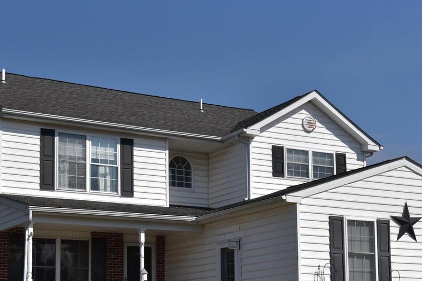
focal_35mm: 73
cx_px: 193
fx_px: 856
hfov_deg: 27.7
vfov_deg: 18.4
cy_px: 241
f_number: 7.1
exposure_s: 1/4000
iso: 800
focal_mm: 40
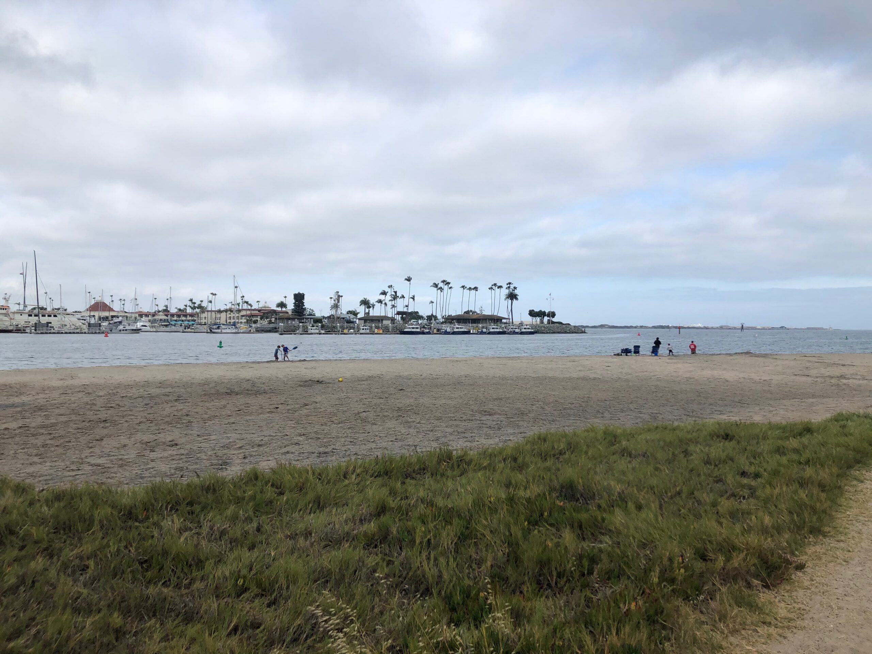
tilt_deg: +0.6
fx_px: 705
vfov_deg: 49.7
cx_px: 436
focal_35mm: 28
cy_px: 327
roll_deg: +0.4
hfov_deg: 63.4
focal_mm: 3.99
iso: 20
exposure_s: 1/1715
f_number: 1.8
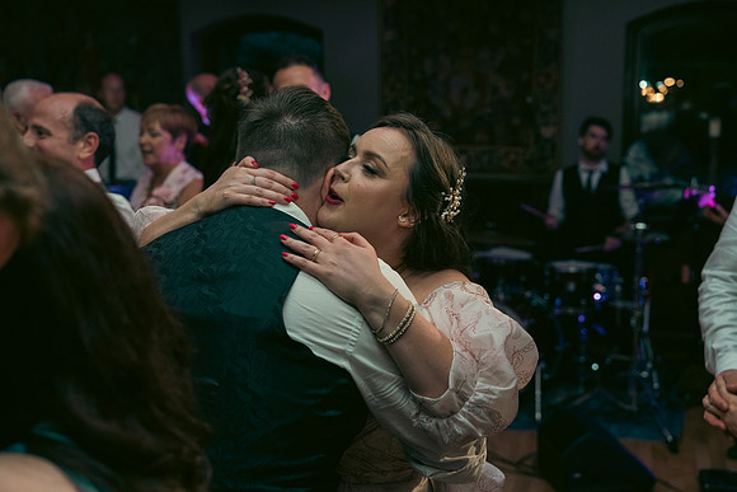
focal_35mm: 47
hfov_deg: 41.9
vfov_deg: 28.7
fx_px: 962
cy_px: 246
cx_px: 368
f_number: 3.5
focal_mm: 47
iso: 2500
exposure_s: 1/160
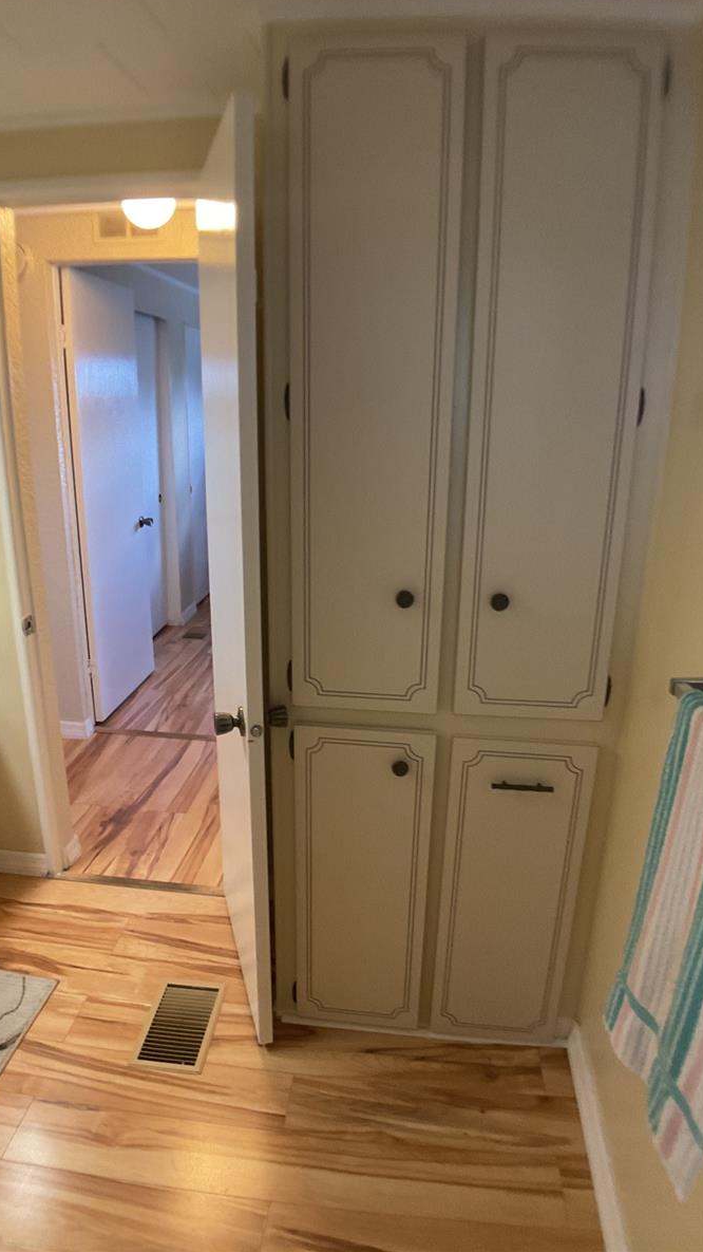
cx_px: 346
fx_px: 1061
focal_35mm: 32
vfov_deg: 61.0
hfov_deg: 36.7
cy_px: 619
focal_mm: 3
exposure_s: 1/60
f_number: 1.8
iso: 125
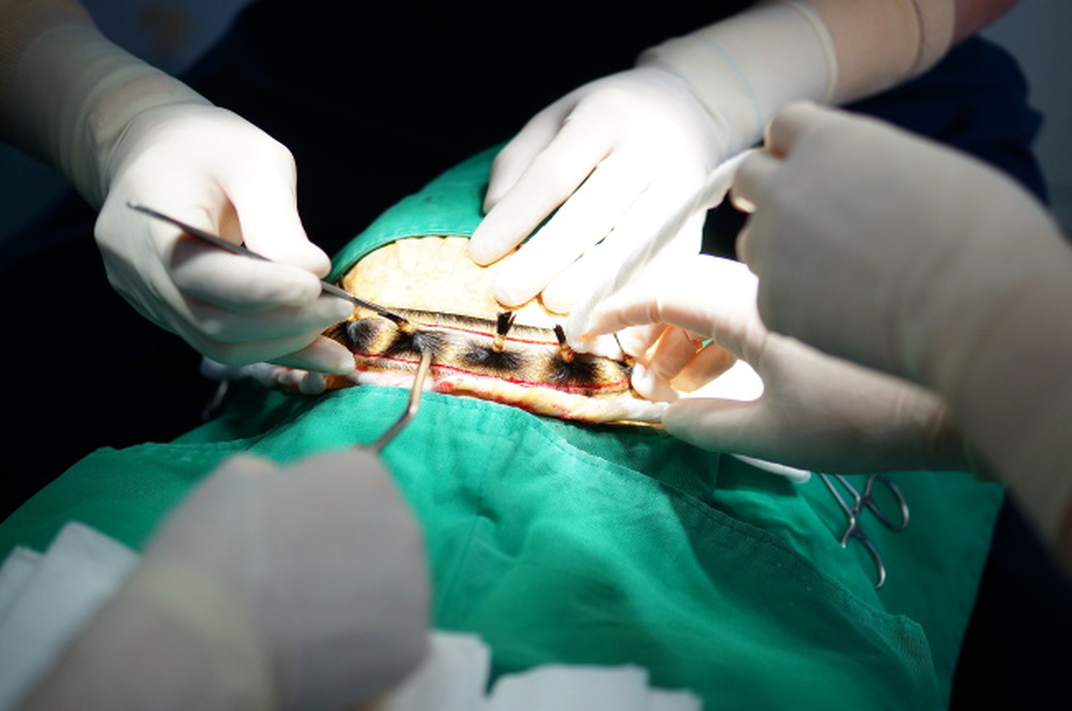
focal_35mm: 52
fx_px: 1561
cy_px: 356
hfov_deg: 37.9
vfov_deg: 25.7
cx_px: 536
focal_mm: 35
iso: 400
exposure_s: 1/800
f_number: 2.2
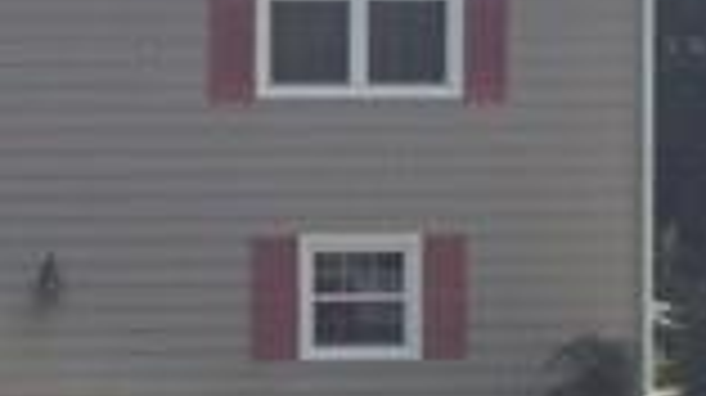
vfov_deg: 9.3
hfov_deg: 15.8
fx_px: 2413
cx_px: -229
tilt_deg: -4.1
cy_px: 432
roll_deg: -0.9
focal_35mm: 129
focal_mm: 4.15
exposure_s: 1/964
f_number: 2.2
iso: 32
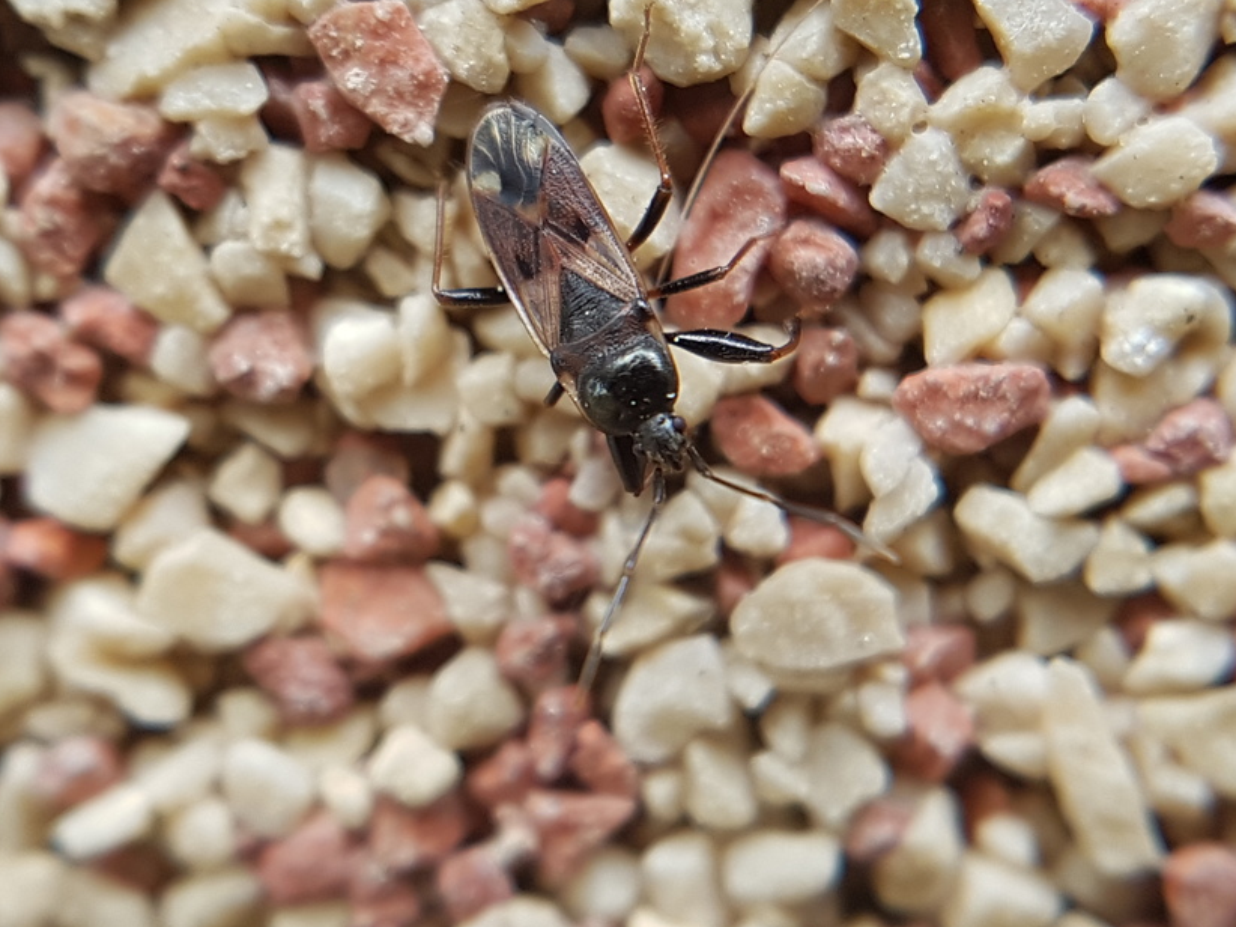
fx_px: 964
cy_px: 451
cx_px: 617
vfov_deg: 51.3
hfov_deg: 65.3
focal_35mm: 27
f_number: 1.7
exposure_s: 1/100
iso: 64
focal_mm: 4.2
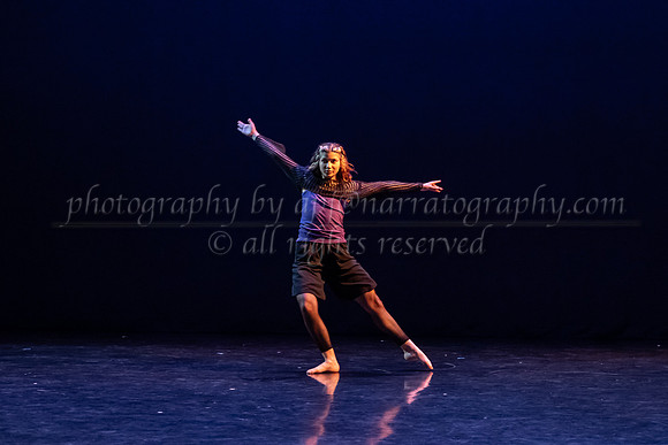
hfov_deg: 19.5
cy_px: 253
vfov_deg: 13.1
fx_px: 1944
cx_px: 347
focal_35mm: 105
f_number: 4
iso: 4000
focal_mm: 75
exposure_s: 1/320
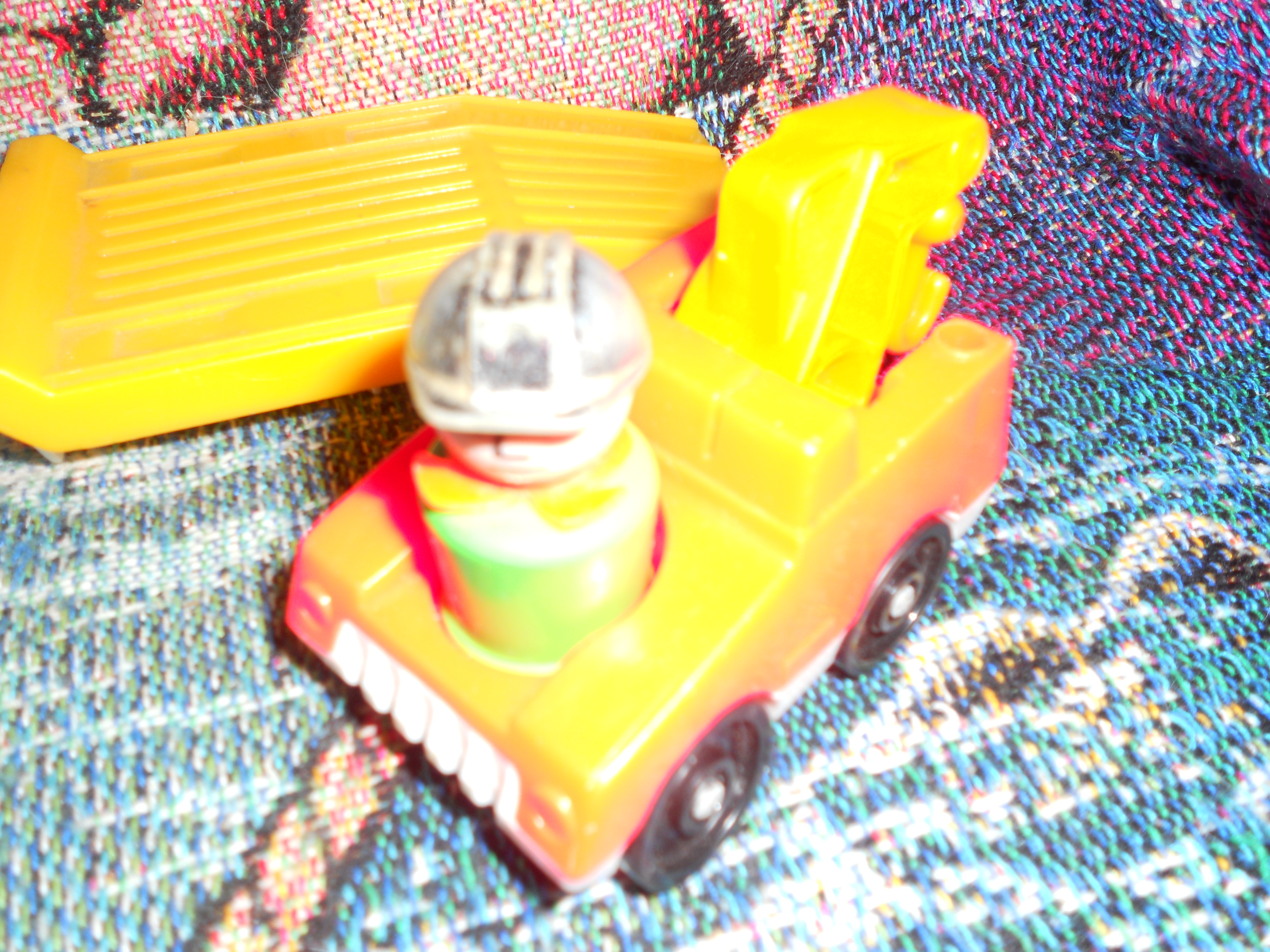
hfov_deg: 56.8
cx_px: 635
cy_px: 476
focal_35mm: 32
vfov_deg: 44.2
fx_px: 1174
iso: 80
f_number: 3.5
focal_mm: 5.8
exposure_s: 1/25
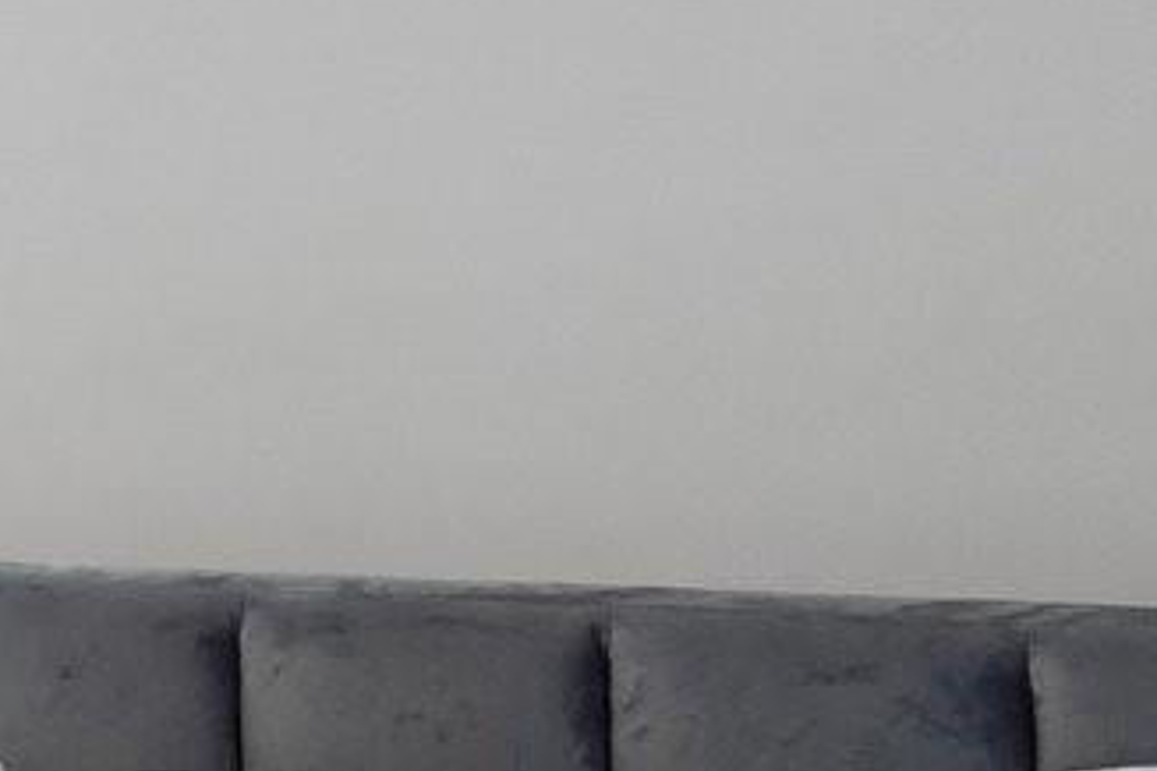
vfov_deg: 14.5
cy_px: 355
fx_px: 3021
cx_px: -1957
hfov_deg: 12.9
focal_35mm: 94
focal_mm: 10
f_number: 8
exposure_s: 1/15
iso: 400
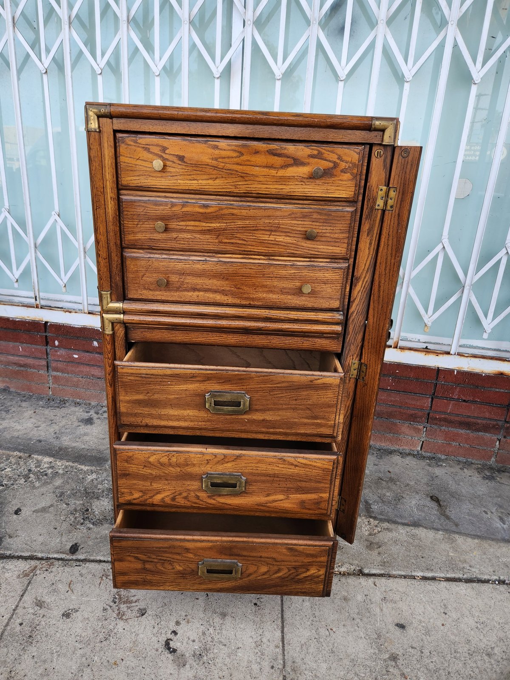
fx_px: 452
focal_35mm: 23
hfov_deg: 58.9
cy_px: 340
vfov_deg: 73.9
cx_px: 255
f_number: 1.8
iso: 25
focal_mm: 5.4
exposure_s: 1/180
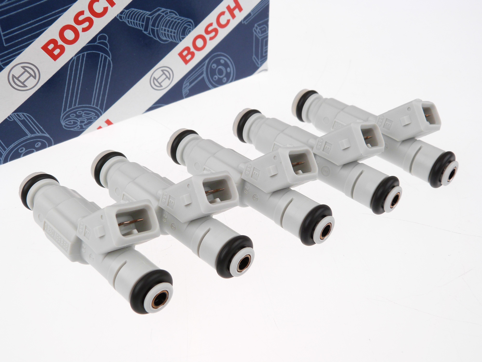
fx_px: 515
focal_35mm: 37
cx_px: 241
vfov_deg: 38.7
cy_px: 181
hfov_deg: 50.1
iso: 100
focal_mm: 6.5
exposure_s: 1/100
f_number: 4
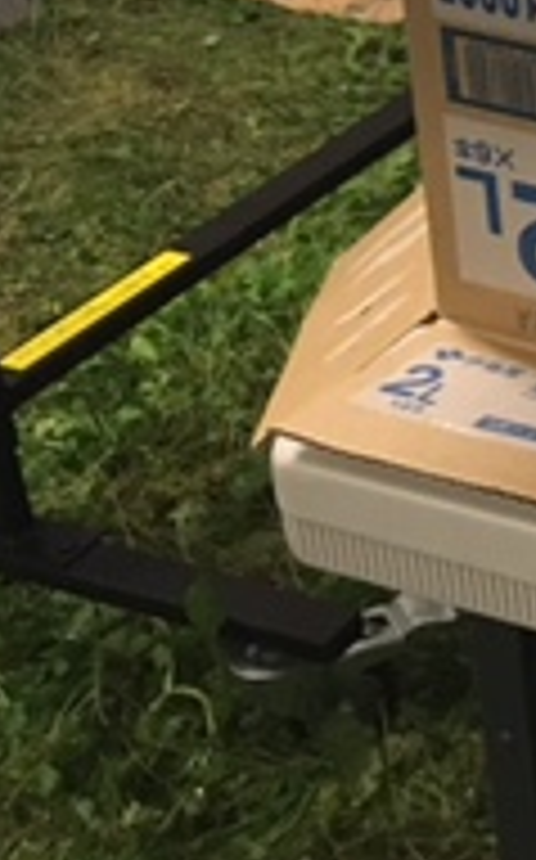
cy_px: -108
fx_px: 2413
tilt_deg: -25.0
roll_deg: +0.1
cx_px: 1275
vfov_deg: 19.3
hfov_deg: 10.8
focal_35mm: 103
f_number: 2.2
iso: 200
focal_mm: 4.15
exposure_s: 1/17
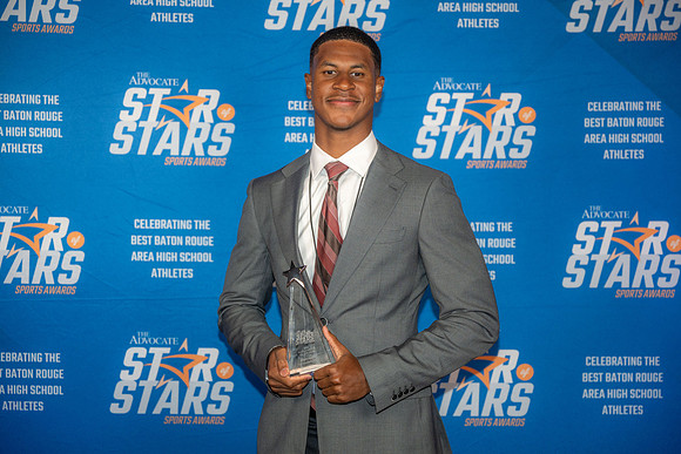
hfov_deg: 30.1
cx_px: 340
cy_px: 227
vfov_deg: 20.3
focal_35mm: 67
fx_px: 1268
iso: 320
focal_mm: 67
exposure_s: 1/160
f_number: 3.2
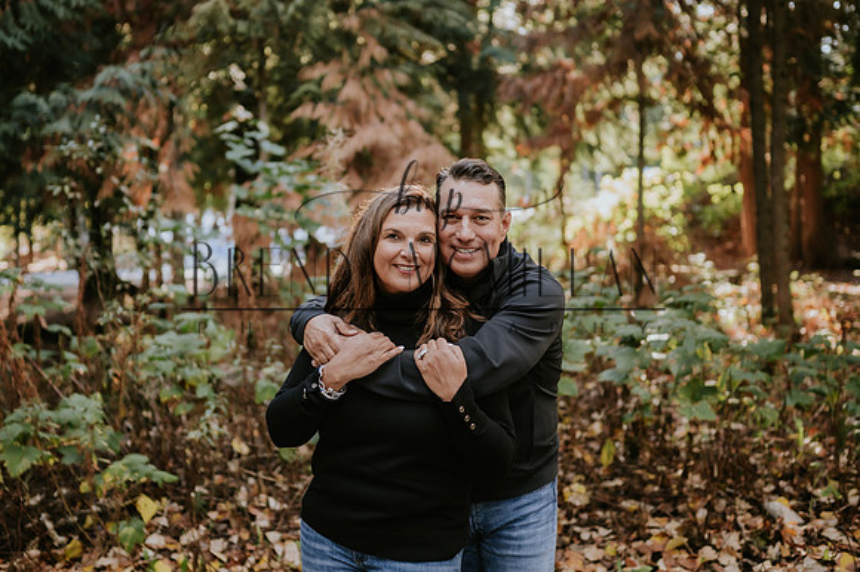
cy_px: 249
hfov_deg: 47.5
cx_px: 382
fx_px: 976
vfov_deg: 32.6
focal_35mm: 41
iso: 400
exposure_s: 1/500
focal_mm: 35
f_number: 1.8
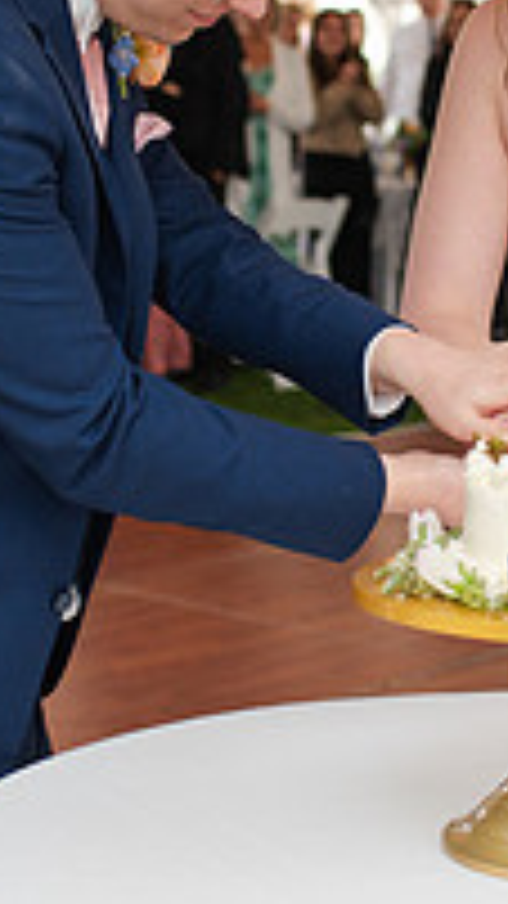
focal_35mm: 111
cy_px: 346
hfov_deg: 10.9
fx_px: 2659
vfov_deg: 19.3
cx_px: 305
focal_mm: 35
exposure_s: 1/200
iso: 800
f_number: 3.2
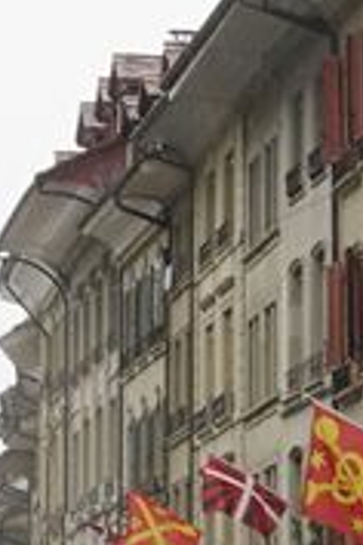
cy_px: 320
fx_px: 4099
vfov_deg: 7.6
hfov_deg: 5.0
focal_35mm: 271
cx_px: 495
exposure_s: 1/100
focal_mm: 24
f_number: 14
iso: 800
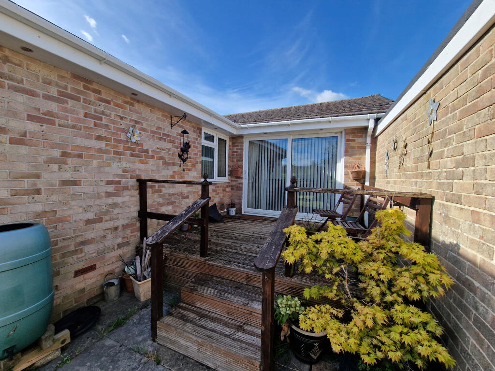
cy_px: 186
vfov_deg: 89.9
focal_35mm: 13
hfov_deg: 106.2
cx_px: 248
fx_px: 186
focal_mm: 2.2
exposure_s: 1/1024
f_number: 2.2
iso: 50
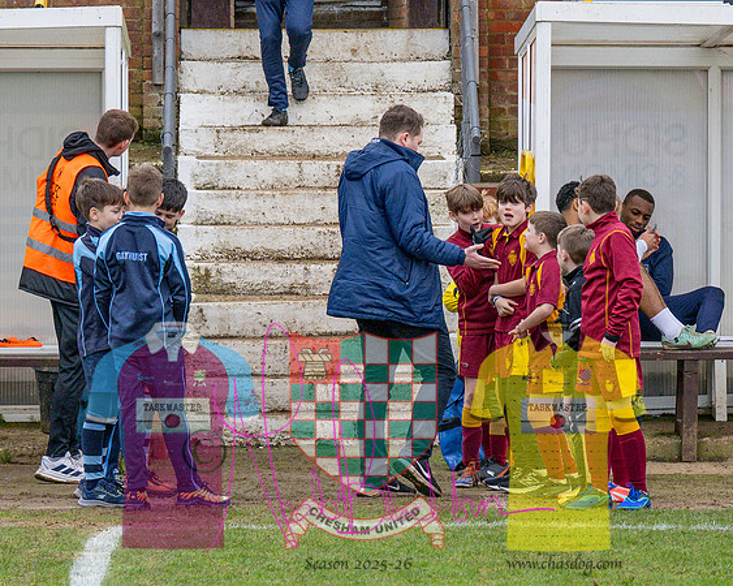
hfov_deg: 7.8
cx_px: 500
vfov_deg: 6.3
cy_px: 179
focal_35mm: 247
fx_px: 5354
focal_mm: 82
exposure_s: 1/800
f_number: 5
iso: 400
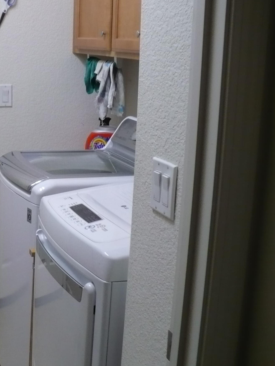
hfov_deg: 22.1
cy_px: 191
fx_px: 667
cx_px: -24
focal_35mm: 63
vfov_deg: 30.7
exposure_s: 1/30
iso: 200
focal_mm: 6.1
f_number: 2.8
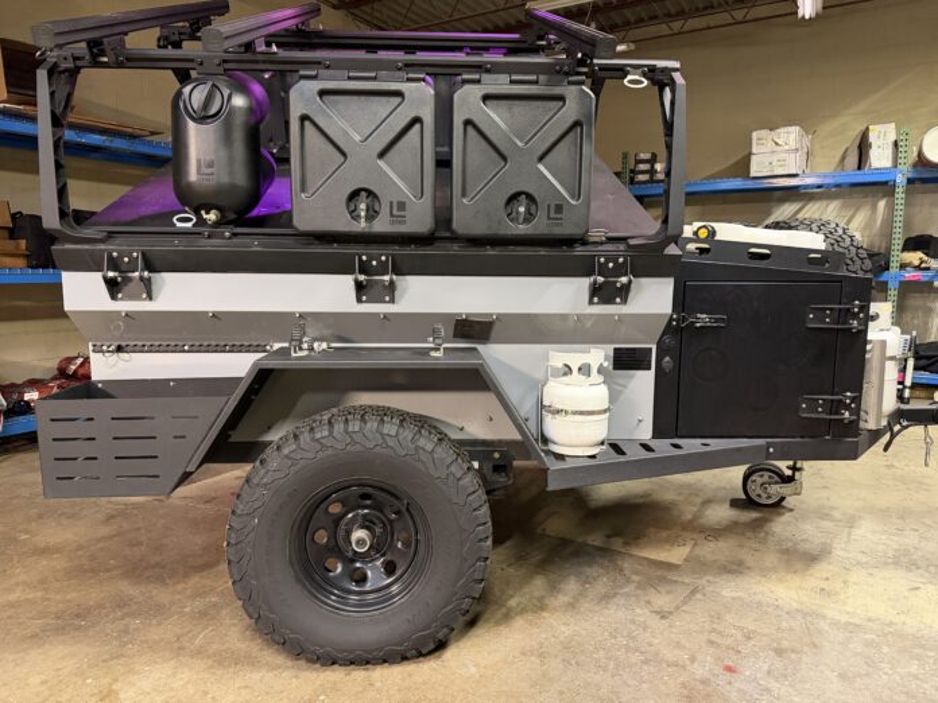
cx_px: 469
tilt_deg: -7.3
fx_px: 650
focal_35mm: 24
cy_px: 352
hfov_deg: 71.6
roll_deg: +0.6
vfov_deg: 56.8
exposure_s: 1/40
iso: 1000
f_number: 1.78
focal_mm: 6.76
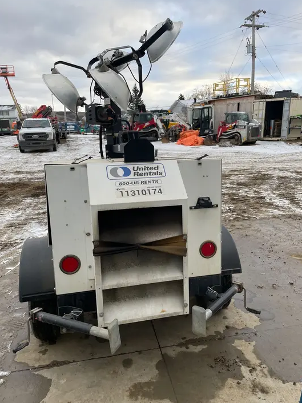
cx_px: 156
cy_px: 206
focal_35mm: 27
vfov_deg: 65.3
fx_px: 314
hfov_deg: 51.3
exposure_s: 1/450
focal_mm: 4.2
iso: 50
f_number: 1.6
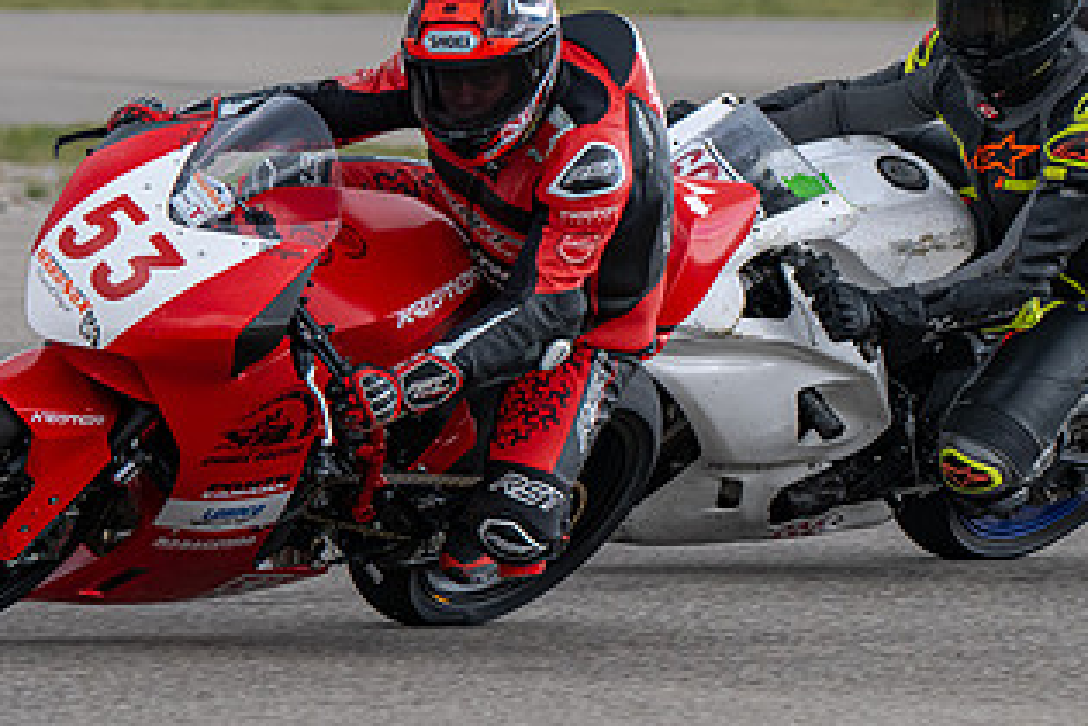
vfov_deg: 2.4
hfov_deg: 3.6
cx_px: 498
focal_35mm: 573
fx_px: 17316
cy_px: 368
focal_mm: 220
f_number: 6.3
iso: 900
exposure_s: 1/1250
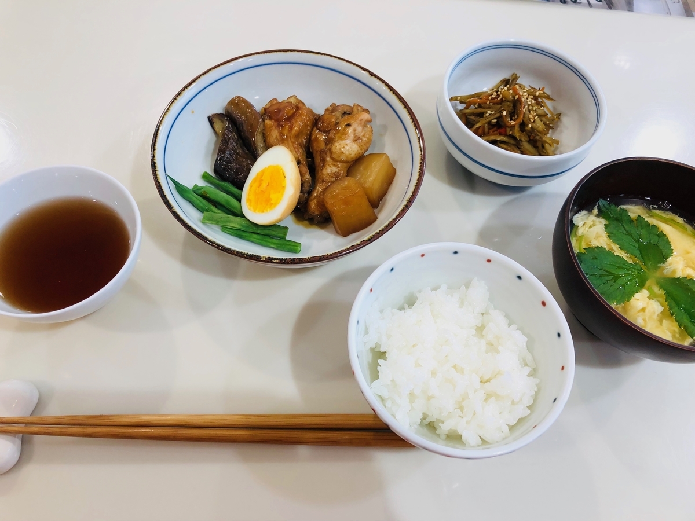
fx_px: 562
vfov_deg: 49.7
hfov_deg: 63.4
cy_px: 260
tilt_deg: -60.3
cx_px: 348
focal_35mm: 28
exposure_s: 1/33
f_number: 1.8
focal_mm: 3.99
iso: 20
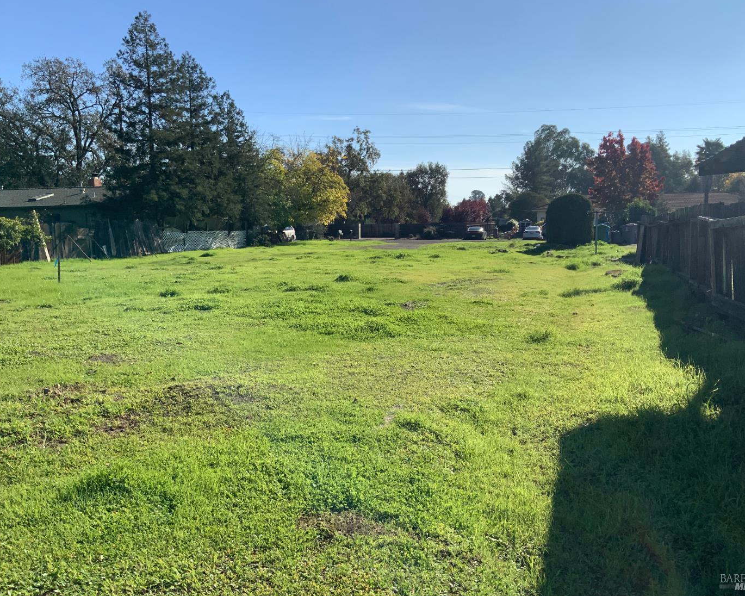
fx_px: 684
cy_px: 292
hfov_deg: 57.2
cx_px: 357
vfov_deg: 47.1
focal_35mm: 31
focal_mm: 3
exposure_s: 1/2667
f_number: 1.8
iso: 16
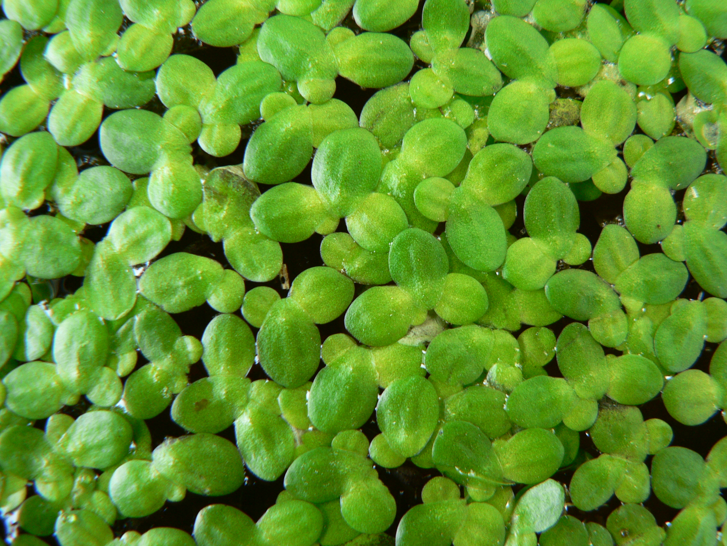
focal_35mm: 36
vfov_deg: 39.7
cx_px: 364
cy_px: 273
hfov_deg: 51.4
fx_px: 756
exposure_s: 1/15
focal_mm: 6
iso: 80
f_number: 2.8
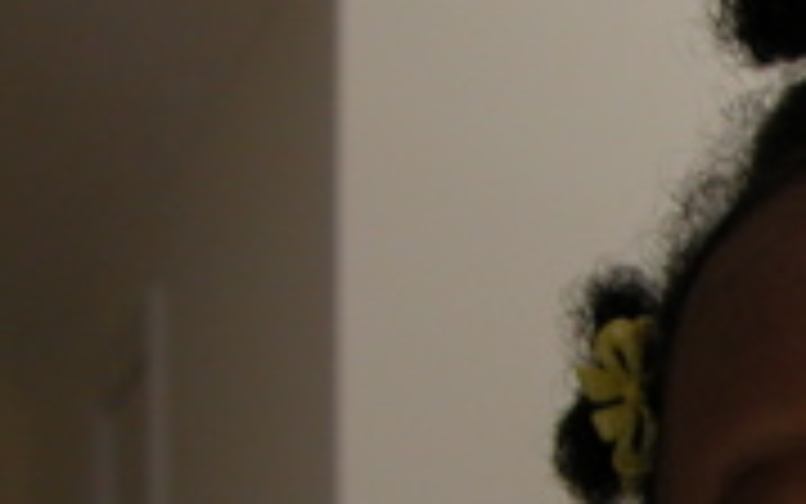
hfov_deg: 11.2
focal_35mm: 175
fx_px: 3845
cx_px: 1405
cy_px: 567
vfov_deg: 7.5
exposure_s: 1/59.8
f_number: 2.8
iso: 100
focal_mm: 9.5
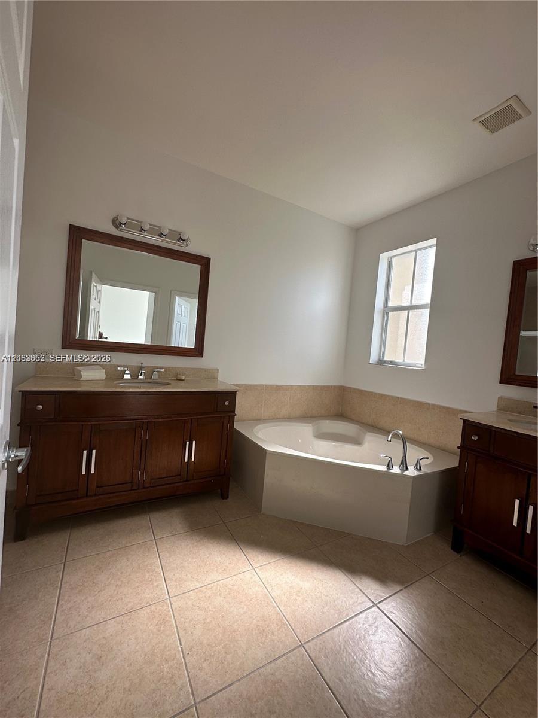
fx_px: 290
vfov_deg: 102.1
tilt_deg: -1.8
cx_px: 269
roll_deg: -5.8
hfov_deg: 85.7
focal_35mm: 14
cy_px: 359
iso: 40
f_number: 2.2
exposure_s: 1/114
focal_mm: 2.22
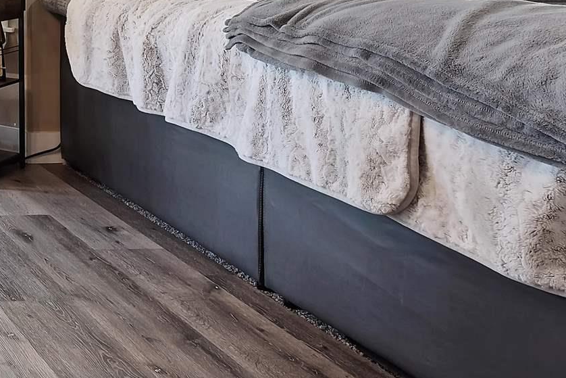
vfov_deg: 22.4
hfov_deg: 25.7
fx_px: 865
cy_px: -93
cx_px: -309
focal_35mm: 55
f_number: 6.3
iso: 320
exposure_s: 1/2.5
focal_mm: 15
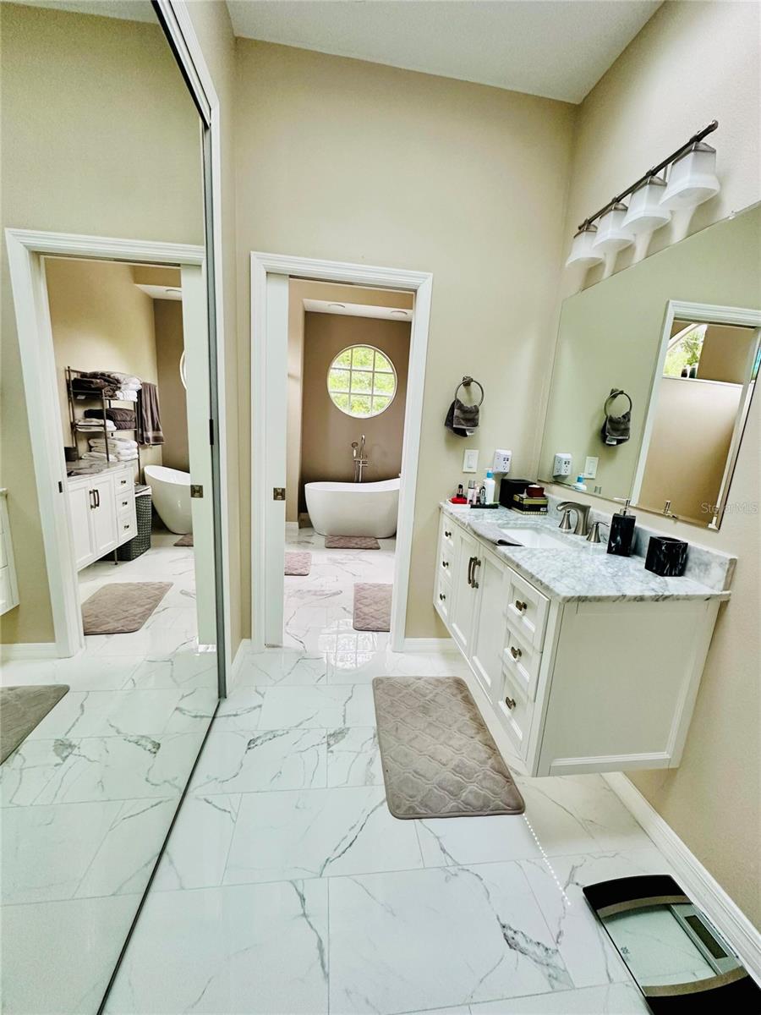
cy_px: 508
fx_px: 410
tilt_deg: -11.2
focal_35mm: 14
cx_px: 380
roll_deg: -3.2
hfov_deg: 85.7
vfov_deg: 102.1
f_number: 2.2
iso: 200
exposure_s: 1/99
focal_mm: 2.22
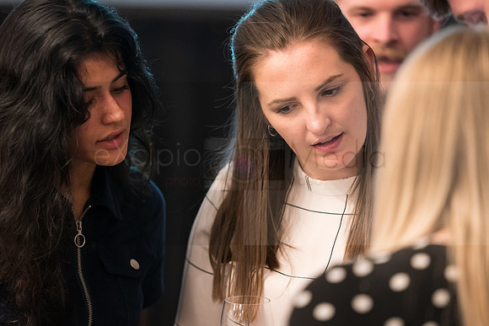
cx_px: 230
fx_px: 2912
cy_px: 172
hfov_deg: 9.6
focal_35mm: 214
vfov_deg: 6.4
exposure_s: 1/60
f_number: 2.8
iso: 6400
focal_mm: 200
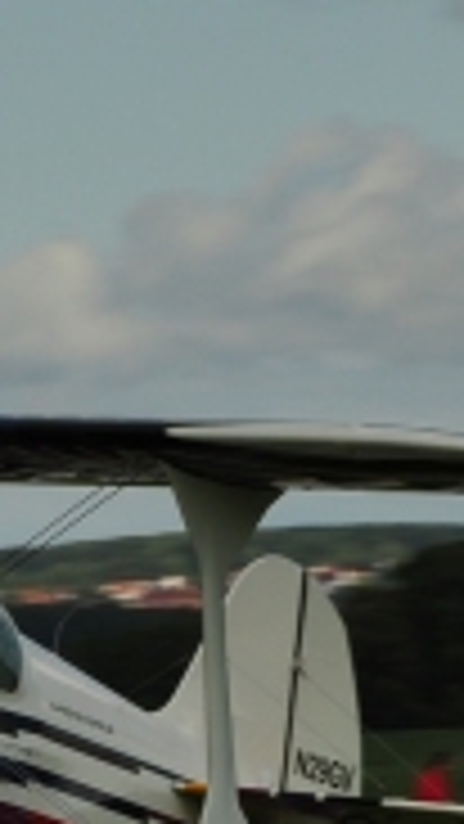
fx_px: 12708
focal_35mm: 581
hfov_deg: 2.1
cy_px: 655
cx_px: -498
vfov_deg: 3.7
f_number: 14
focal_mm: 85
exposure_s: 1/320
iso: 200
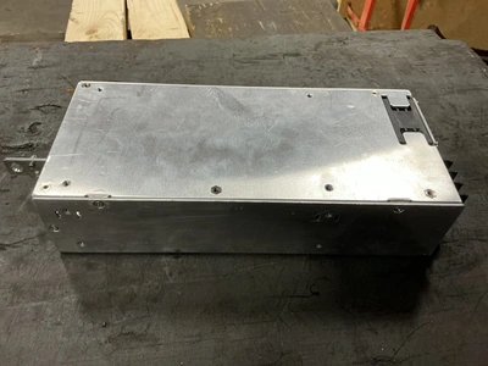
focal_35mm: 28
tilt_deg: -46.3
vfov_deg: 49.7
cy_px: 183
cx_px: 244
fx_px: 395
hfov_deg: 63.4
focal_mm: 3
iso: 125
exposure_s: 1/60
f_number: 1.8
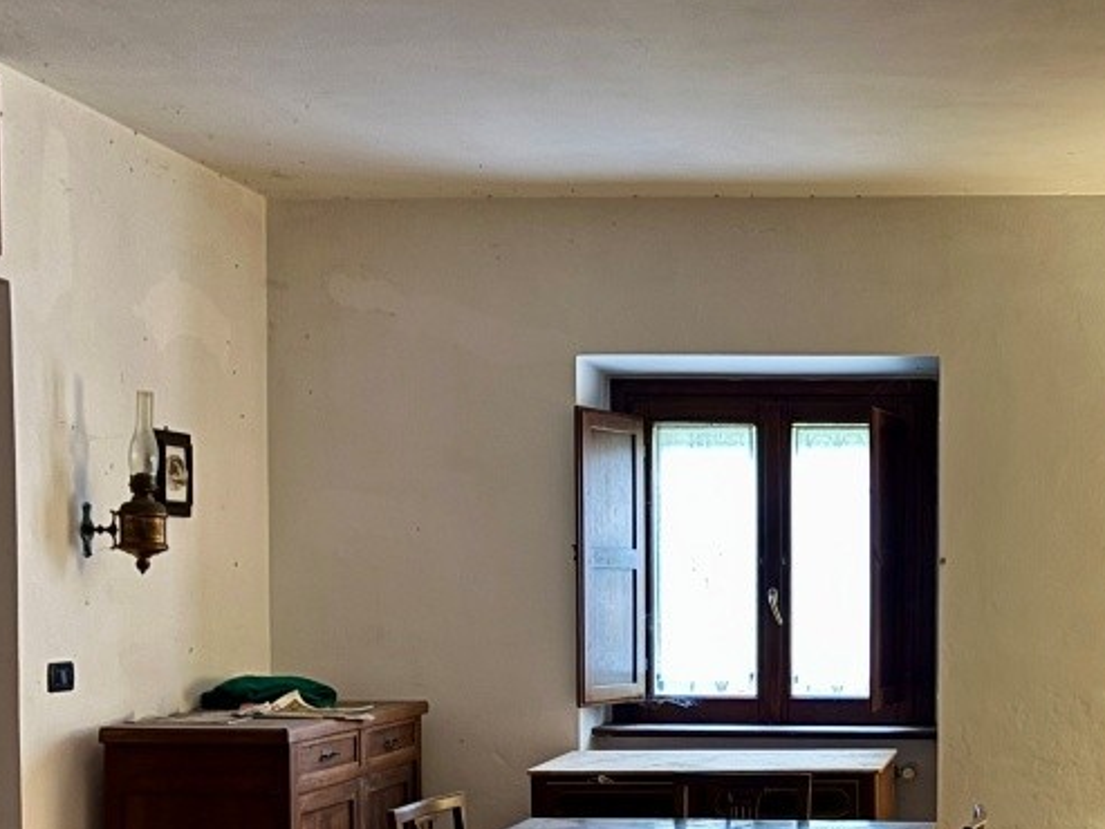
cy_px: 663
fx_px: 1724
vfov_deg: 26.5
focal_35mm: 54
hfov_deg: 34.2
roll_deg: +0.1
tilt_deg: -2.6
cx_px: 923
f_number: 1.6
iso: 1000
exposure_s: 1/20
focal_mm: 5.96
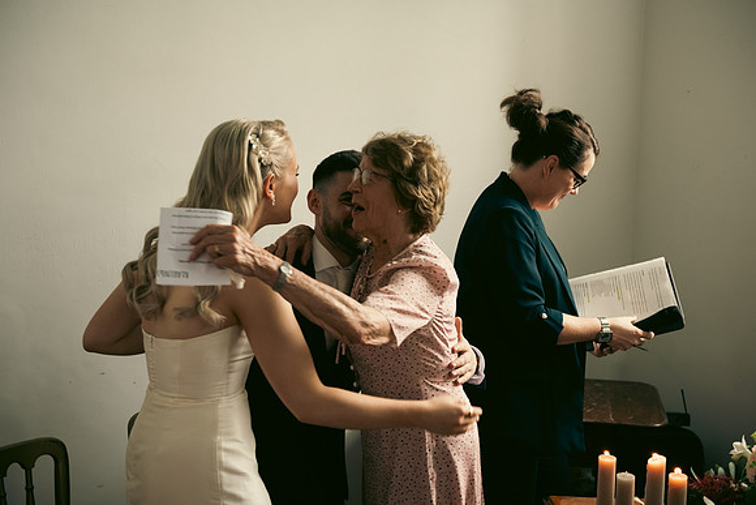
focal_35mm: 48
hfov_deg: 41.1
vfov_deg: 28.1
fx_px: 1008
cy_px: 252
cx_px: 378
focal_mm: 48
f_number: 3.5
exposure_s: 1/160
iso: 800
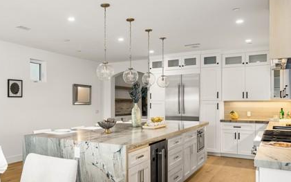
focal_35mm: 31
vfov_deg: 40.4
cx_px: 81
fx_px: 246
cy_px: 108
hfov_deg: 58.7
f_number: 6.3
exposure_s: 1/13
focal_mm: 20
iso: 100
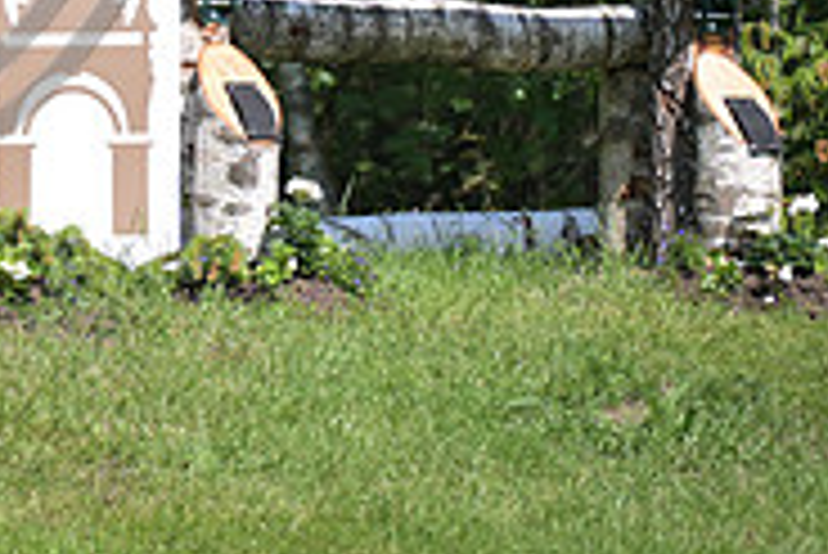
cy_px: -291
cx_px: -333
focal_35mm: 756
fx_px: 17401
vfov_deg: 1.8
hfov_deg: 2.7
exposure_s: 1/1250
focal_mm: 240
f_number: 5
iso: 320
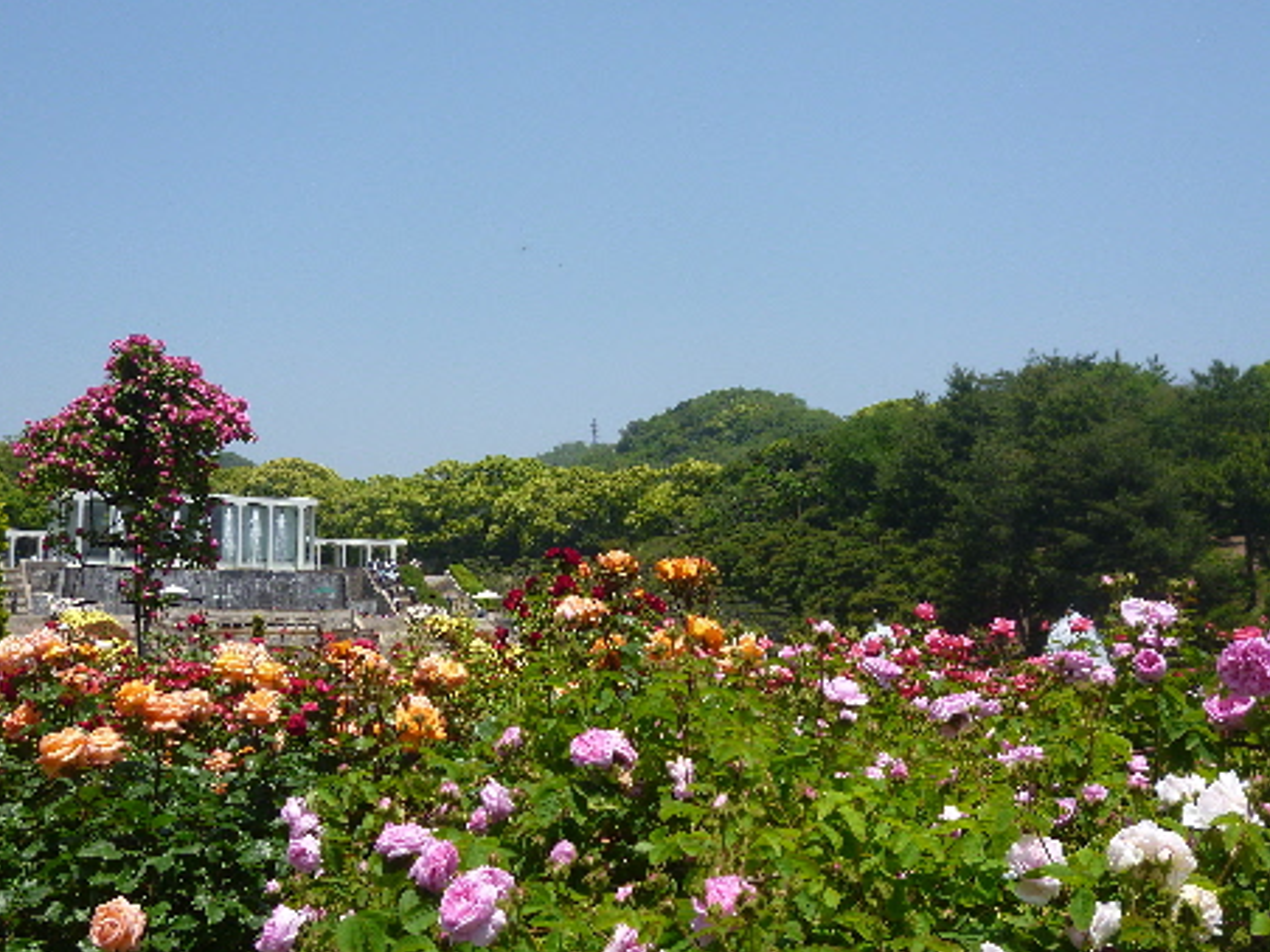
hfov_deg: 44.7
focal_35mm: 42
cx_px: 570
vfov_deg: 34.3
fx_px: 1541
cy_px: 462
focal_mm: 6.8
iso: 100
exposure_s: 1/125
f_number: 10
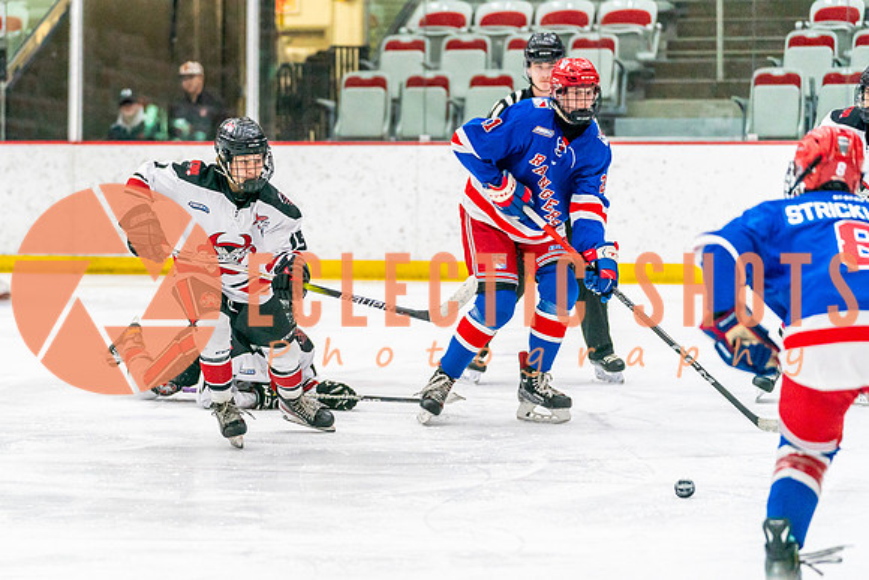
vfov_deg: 8.2
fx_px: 4065
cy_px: 329
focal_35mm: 168
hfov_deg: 12.2
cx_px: 303
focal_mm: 128
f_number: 2.8
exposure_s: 1/1250
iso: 3200
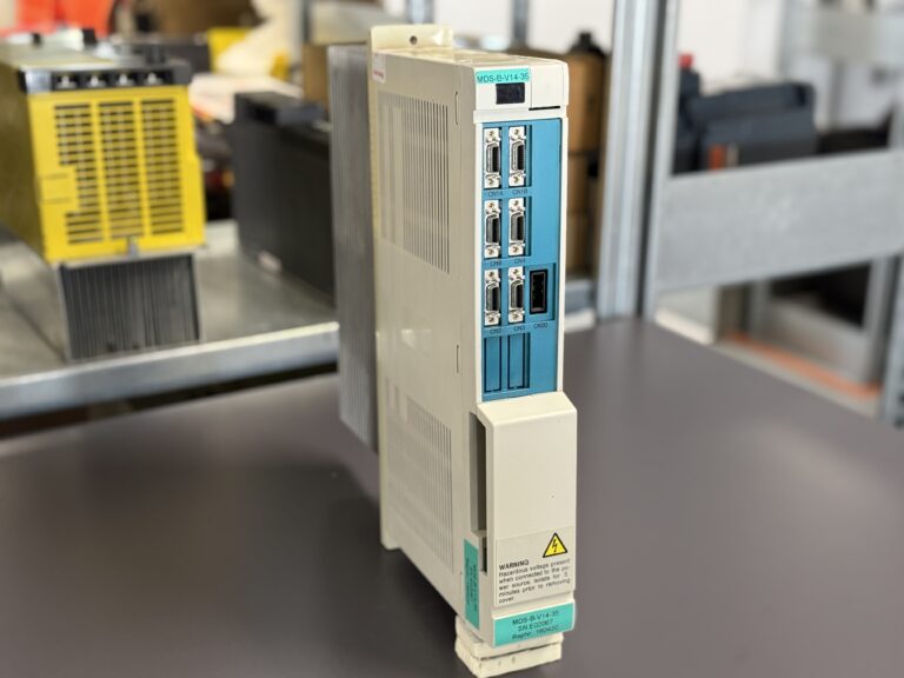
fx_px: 1254
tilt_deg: -19.9
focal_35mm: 48
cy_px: 339
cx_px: 452
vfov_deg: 30.3
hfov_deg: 39.7
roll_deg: -0.9
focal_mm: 6.76
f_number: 1.78
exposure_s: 1/50
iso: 250
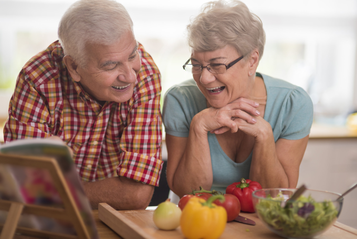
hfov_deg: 23.9
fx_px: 843
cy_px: 120
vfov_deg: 16.1
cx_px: 178
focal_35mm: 85
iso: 100
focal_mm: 85
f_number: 1.8
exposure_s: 1/60
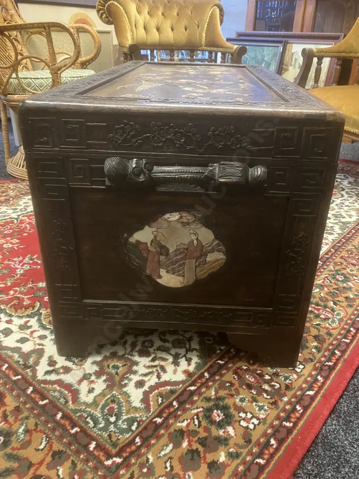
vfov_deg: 63.4
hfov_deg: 49.7
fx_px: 387
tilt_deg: -26.1
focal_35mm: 28
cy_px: 240
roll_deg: -1.4
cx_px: 180
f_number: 1.8
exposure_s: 1/30
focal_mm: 3.99
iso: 500
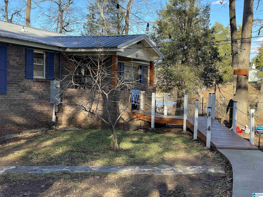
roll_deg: -1.6
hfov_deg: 36.8
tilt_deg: -1.3
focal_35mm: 52
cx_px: 132
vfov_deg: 28.0
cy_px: 98
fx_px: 395
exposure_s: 1/282
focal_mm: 6
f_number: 2
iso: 25
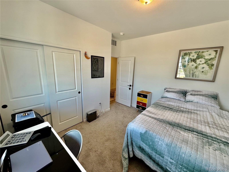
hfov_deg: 102.1
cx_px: 114
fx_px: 93
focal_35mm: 14
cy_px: 86
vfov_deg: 85.7
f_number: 2.2
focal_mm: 2.22
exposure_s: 1/120
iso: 125
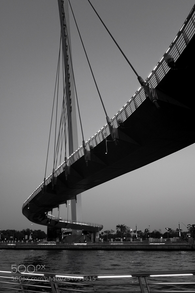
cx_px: 98
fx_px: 325
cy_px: 146
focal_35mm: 40
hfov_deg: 33.4
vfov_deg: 48.5
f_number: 4.5
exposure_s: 1/30
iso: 800
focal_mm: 26.9
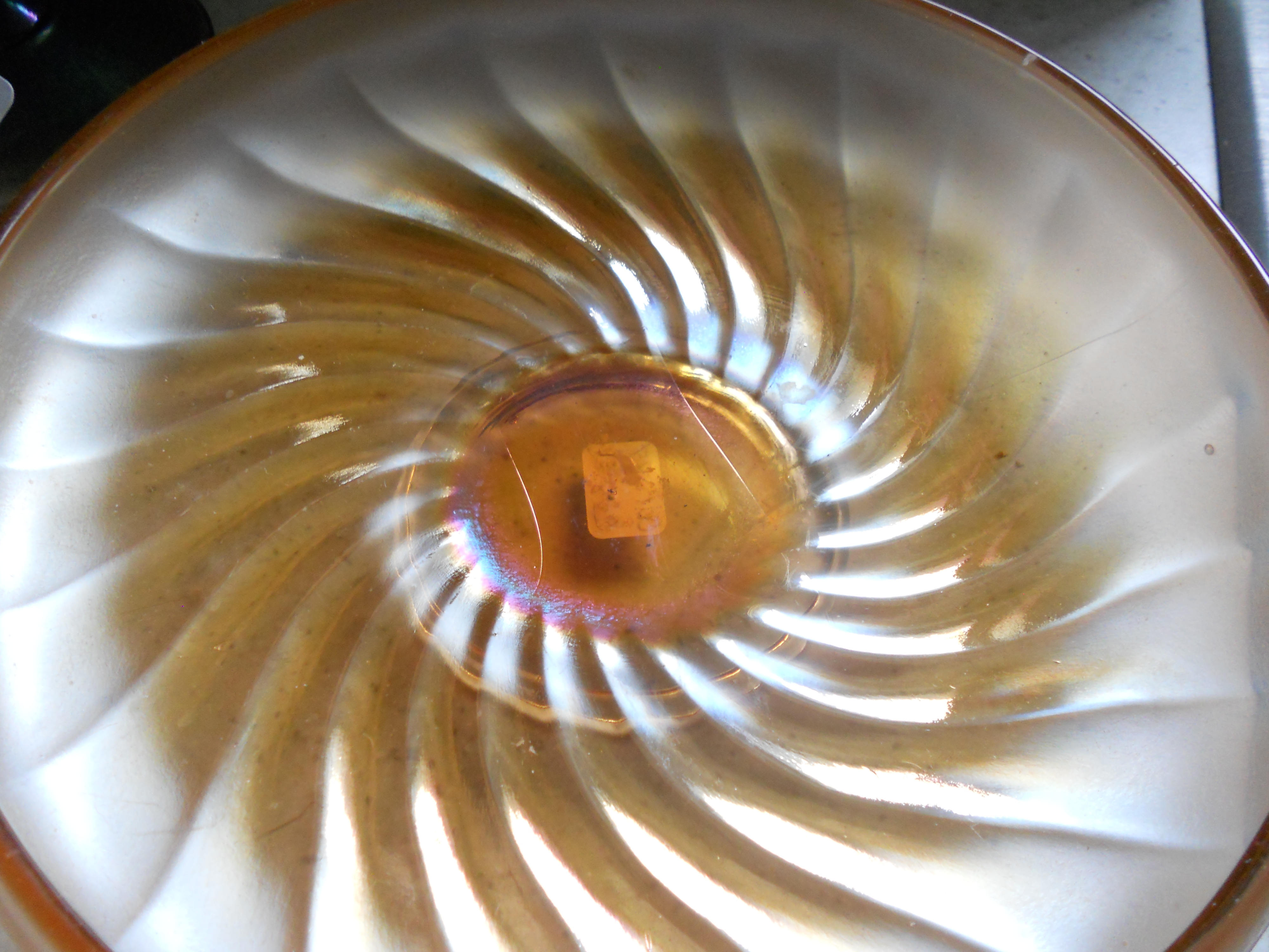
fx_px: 1173
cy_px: 476
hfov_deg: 56.8
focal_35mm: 32
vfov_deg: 44.2
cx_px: 634
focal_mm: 5.8
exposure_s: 1/30
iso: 320
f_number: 3.5
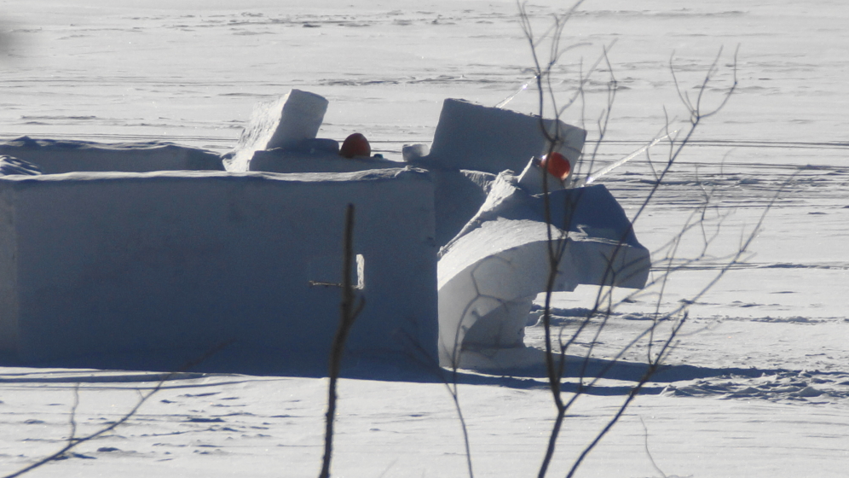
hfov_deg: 5.5
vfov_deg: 3.1
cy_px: 222
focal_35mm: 394
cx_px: 424
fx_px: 8869
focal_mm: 250
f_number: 6.3
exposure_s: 1/400
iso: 100
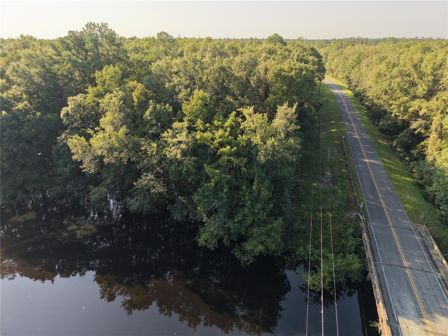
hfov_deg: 71.6
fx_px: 311
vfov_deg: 56.8
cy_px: 168
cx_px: 224
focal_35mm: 24
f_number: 1.8
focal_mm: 8.67
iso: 100
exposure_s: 1/60
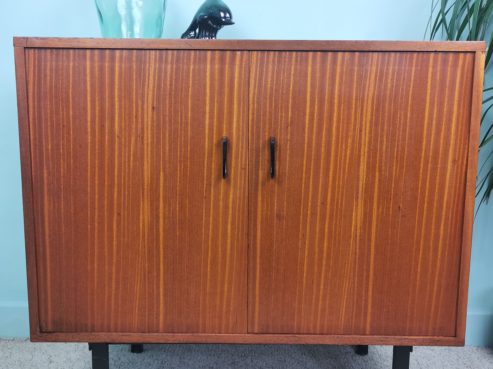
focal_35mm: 42
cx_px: 246
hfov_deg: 44.8
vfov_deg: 34.3
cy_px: 184
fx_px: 598
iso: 125
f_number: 1.8
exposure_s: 1/100
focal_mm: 5.58
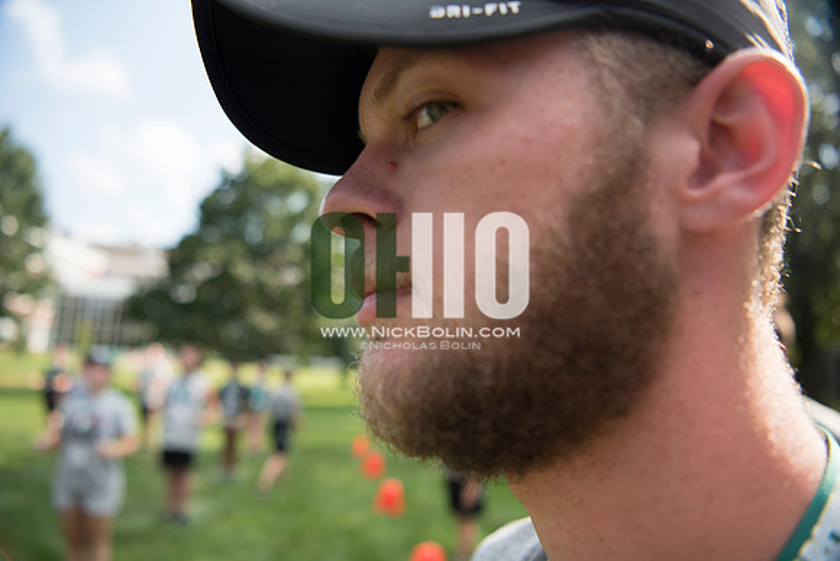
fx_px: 560
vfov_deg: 53.2
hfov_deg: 73.7
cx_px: 420
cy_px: 280
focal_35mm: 24
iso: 200
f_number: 2.8
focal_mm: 24
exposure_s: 1/2000
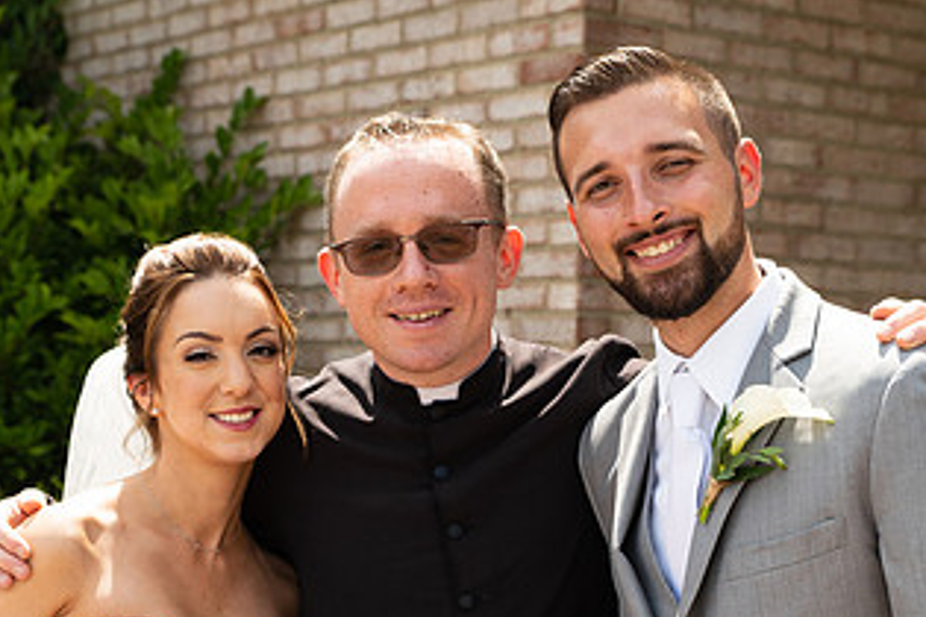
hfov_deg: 25.0
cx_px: 417
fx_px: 2083
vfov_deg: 16.8
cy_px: 451
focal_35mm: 81
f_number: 4
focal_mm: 44
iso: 125
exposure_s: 1/400
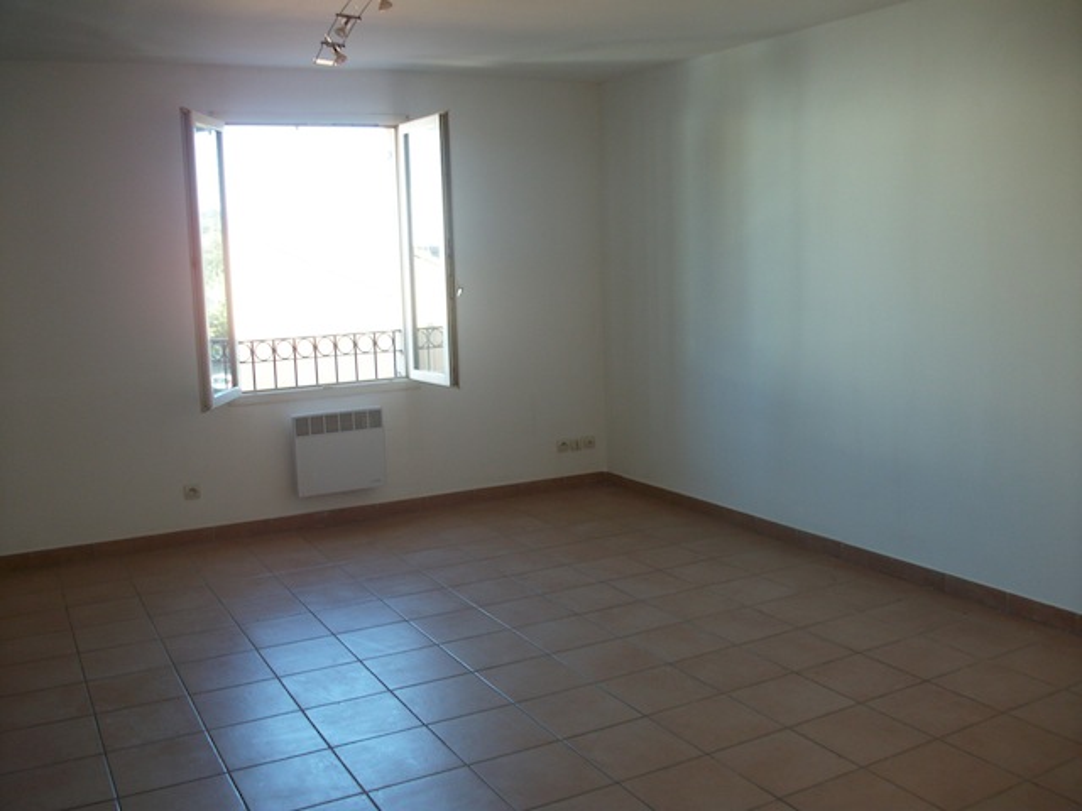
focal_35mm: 31
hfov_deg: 58.4
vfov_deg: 45.4
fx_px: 969
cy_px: 406
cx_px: 541
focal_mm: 5.7
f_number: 2.9
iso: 80
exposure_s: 1/46.4
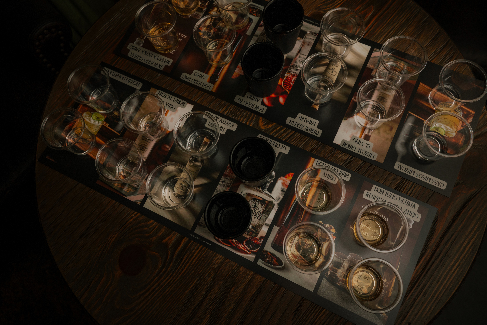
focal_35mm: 28
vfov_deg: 46.4
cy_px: 162
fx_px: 379
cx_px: 244
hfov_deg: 65.5
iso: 250
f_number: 7.1
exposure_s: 1/200
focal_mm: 28
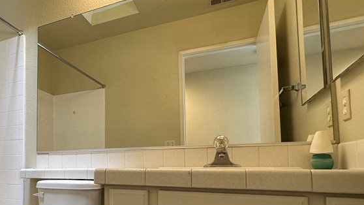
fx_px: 270
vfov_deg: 40.4
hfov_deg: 62.7
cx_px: 78
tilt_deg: +3.4
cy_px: 151
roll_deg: +0.4
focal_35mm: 28
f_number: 2.2
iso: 160
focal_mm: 2.22
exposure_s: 1/120
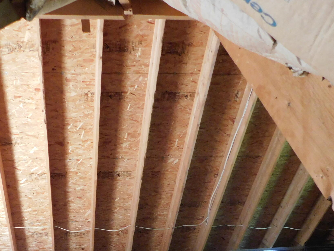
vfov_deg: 32.9
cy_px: 218
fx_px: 405
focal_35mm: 42
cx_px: 114
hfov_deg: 44.2
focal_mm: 4
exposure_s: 1/8
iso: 450
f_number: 3
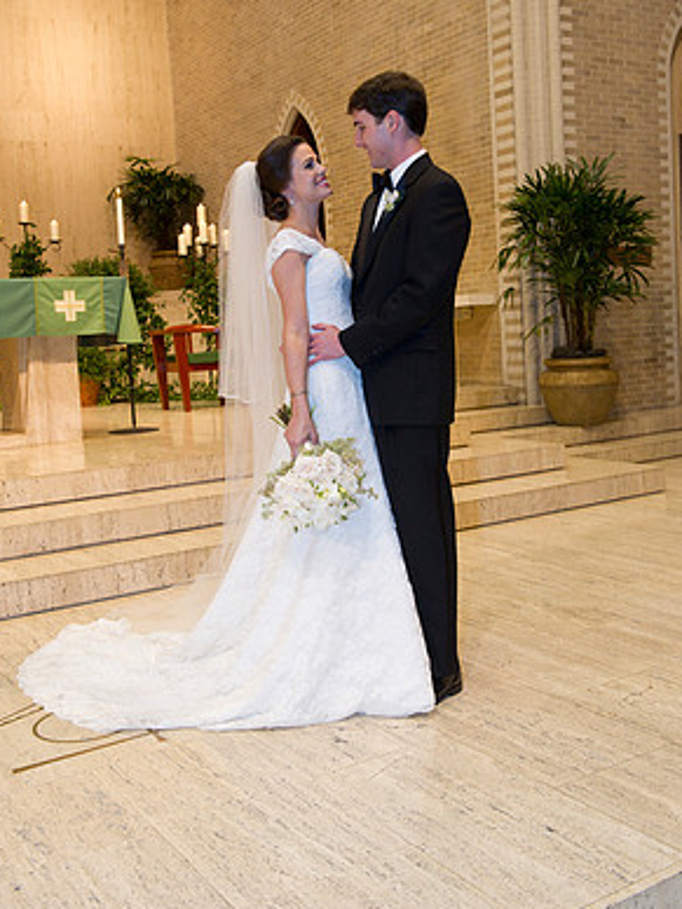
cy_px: 396
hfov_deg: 36.8
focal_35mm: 39
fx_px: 1024
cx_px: 341
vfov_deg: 47.7
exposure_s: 1/60
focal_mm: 35
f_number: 5
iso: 1600
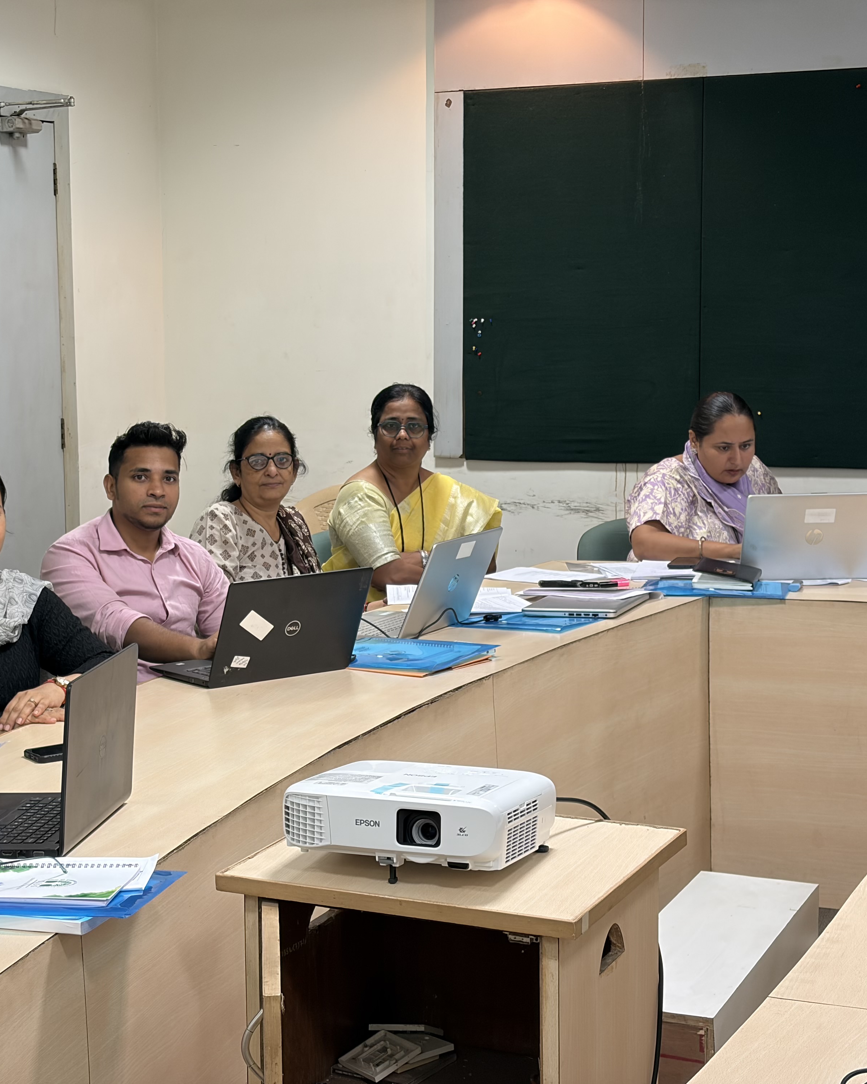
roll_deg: +0.7
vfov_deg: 27.9
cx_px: 269
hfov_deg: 22.4
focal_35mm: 68
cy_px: 542
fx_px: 2181
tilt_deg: -6.6
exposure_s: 1/50
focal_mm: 5.96
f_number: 1.6
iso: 80
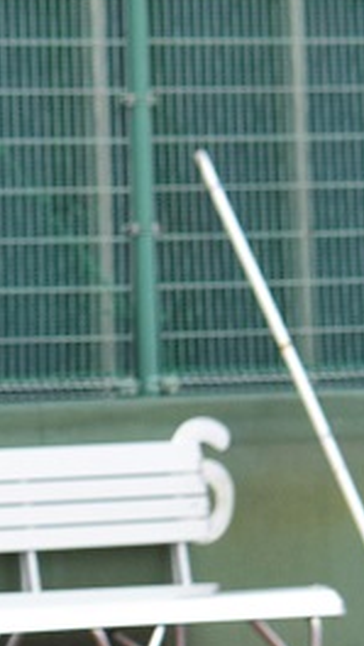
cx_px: -503
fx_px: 10166
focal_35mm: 594
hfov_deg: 2.0
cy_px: 399
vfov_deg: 3.6
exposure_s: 1/1600
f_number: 4.8
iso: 1250
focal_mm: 100
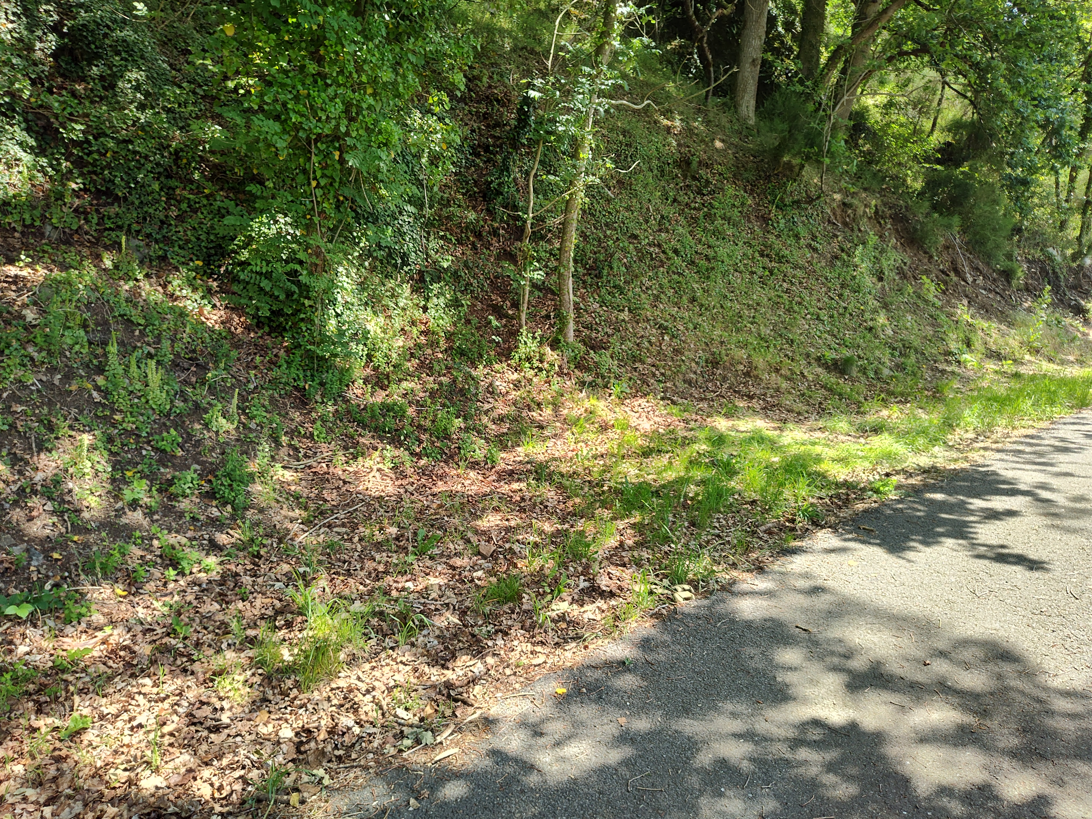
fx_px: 726
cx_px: 546
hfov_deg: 73.9
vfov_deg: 58.9
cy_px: 410
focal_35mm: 23
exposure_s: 1/455
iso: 100
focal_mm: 5.56
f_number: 1.88
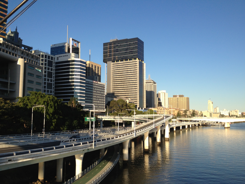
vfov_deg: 40.7
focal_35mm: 35
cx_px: 122
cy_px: 92
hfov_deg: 52.6
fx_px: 248
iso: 50
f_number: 2.4
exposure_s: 1/1104
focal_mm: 4.28
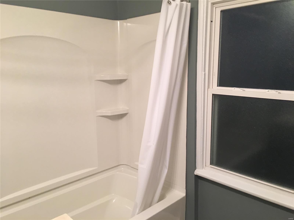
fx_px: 246
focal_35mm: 29
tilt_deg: -8.8
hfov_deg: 61.7
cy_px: 110
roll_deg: -1.3
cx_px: 147
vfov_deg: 48.2
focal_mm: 4.15
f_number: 2.2
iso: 80
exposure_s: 1/15
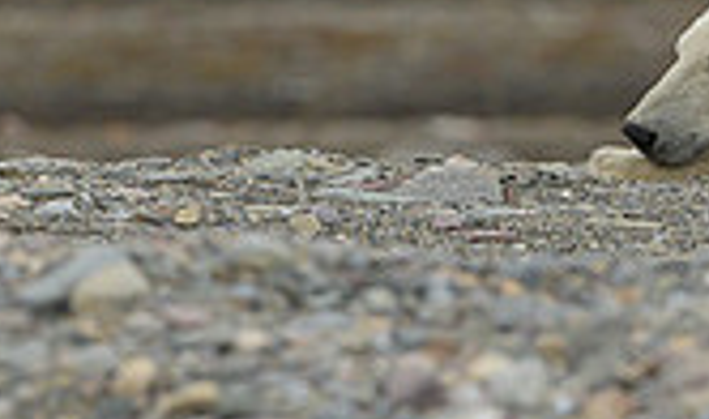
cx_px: 624
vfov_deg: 0.7
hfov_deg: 1.2
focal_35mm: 1813
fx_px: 34497
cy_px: -92
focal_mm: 500
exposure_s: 1/2000
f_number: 7.1
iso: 1600
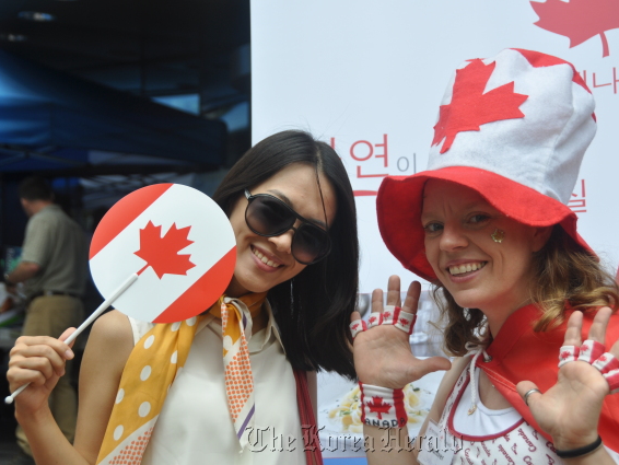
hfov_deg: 25.6
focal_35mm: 76
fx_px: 1360
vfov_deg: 19.4
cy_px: 234
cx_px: 353
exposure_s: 1/160
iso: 200
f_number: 6.3
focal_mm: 46
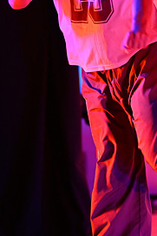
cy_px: 108
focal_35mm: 271
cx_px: 95
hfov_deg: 5.1
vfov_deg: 7.6
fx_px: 1775
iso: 64
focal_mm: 85
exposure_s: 1/400
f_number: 1.2
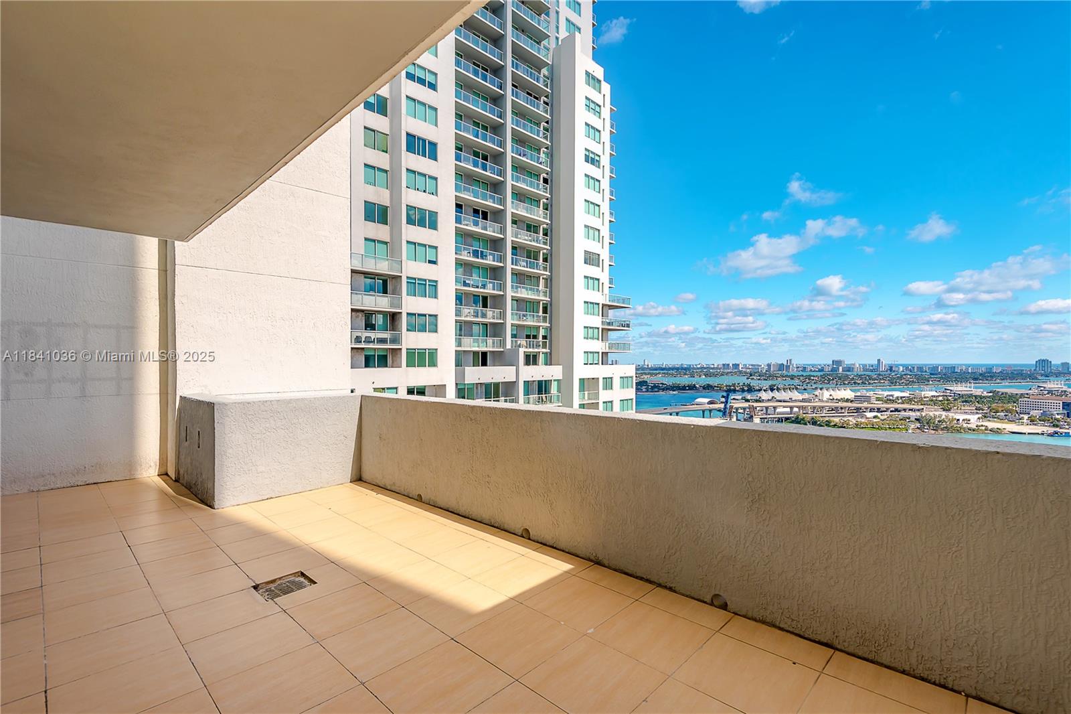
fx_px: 476
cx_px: 536
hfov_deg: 96.7
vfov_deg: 73.7
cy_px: 357
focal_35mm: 16
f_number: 8
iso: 200
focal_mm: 16
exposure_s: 1/250
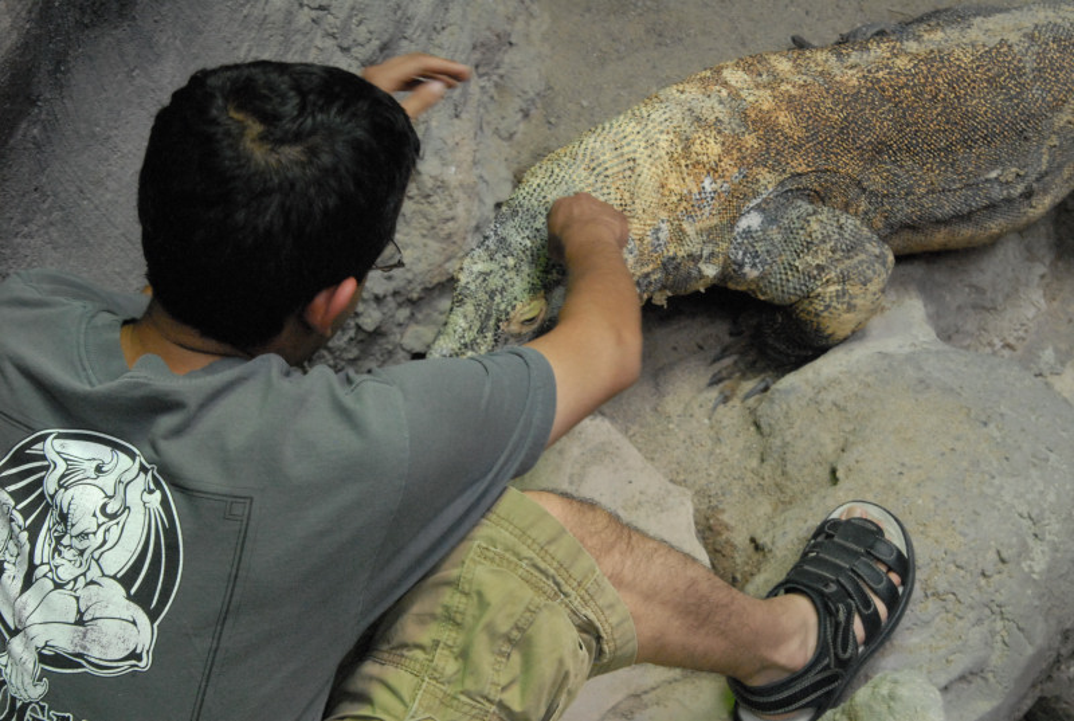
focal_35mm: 60
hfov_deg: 33.3
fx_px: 1794
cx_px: 537
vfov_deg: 22.7
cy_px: 360
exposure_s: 1/160
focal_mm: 40
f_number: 6.3
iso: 1600
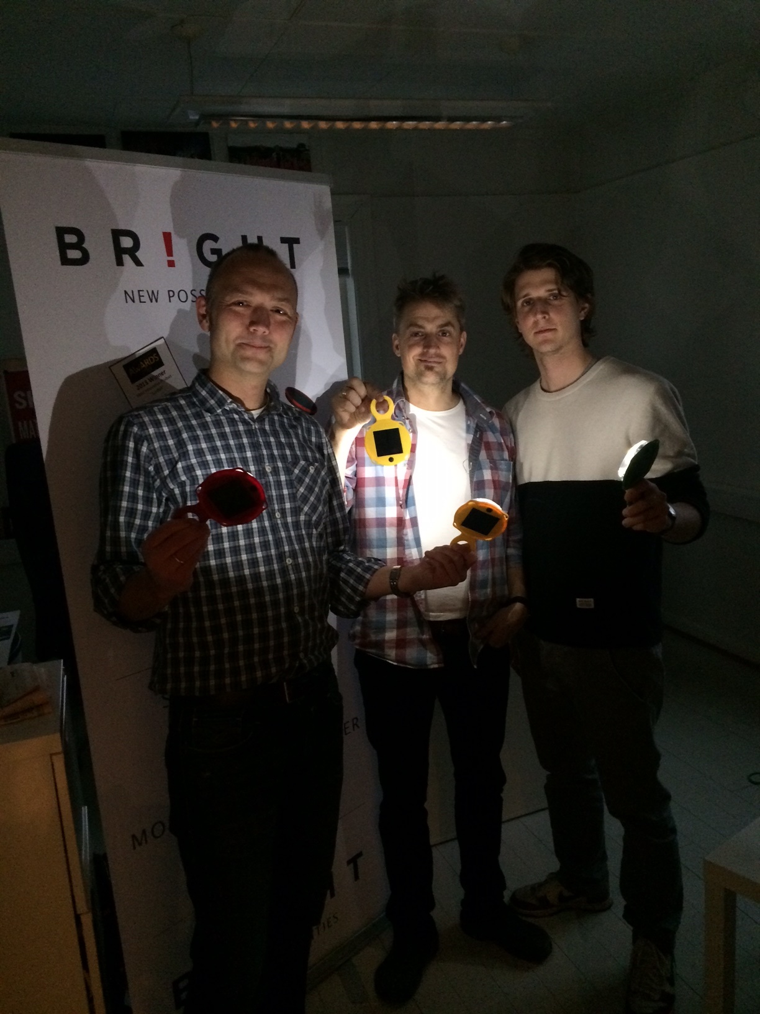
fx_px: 878
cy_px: 507
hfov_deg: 46.8
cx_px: 380
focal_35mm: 30
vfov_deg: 60.0
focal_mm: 4.12
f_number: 2.2
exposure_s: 1/30
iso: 250
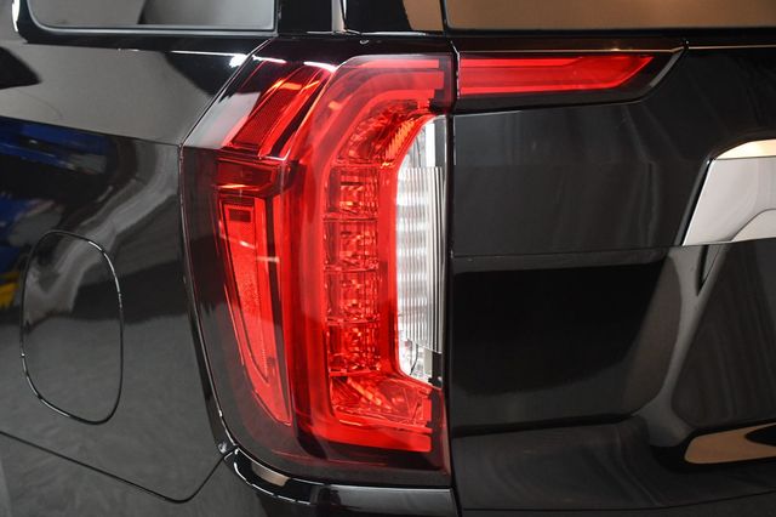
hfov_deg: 38.2
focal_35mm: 52
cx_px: 388
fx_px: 1120
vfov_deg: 26.0
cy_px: 258
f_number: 4.2
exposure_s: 1/60
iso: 3200
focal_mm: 35
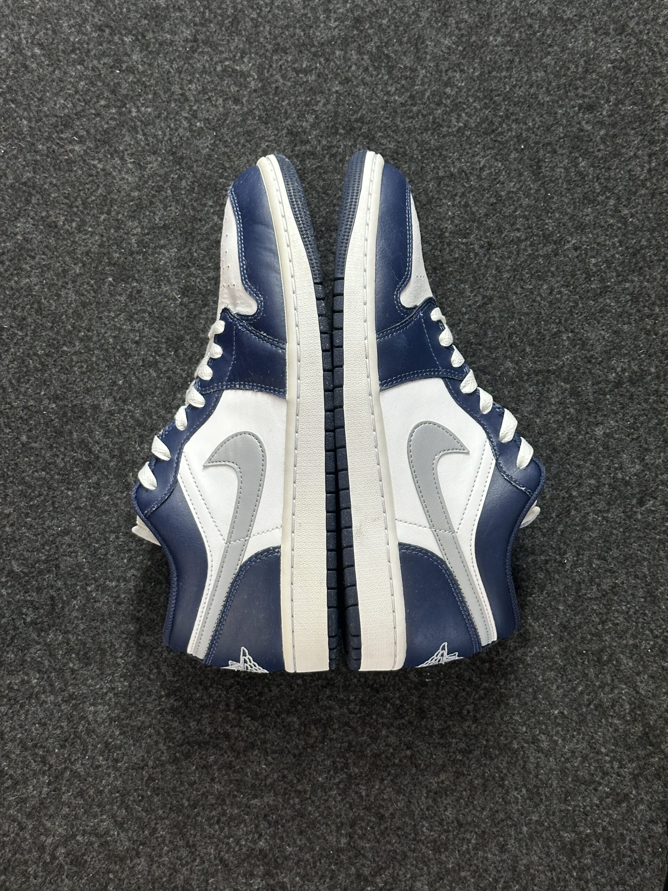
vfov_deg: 39.7
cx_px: 334
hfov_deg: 30.3
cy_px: 446
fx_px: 1235
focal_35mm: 48
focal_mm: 6.86
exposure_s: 1/33
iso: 200
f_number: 1.78
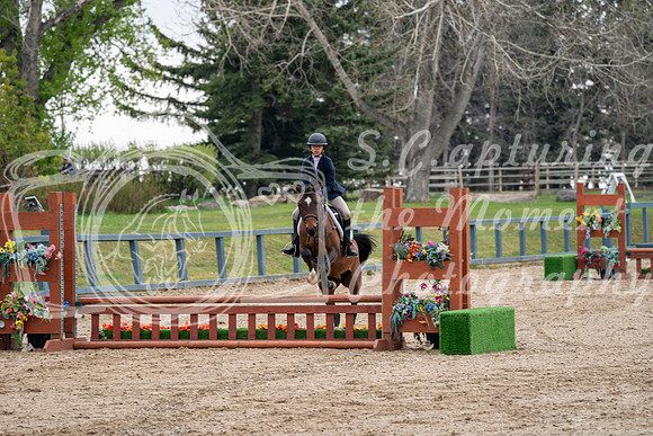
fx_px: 3483
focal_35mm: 192
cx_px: 326
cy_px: 218
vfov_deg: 7.2
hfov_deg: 10.7
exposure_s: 1/200
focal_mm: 192
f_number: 5.6
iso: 125
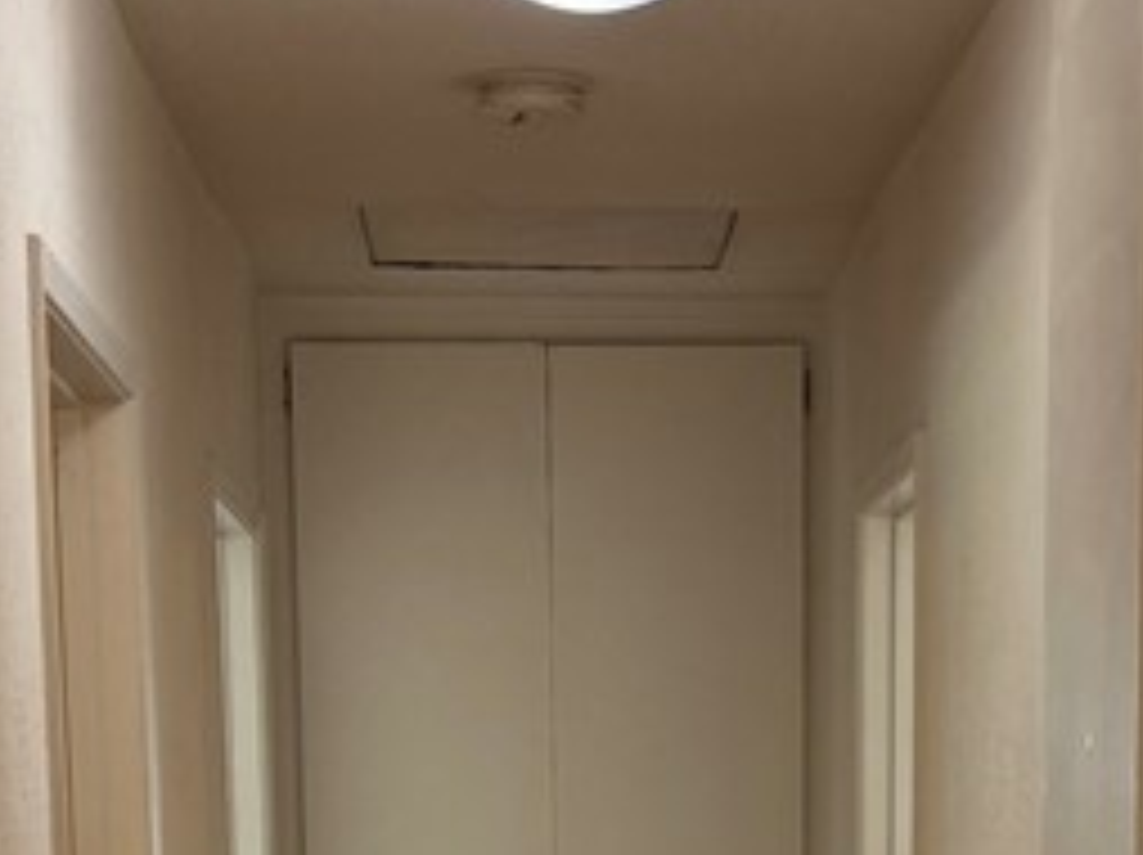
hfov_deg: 18.7
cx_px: 666
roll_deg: +0.4
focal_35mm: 105
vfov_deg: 13.0
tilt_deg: -8.9
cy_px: 1413
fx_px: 3464
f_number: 1.6
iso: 80
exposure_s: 1/60
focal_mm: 5.96
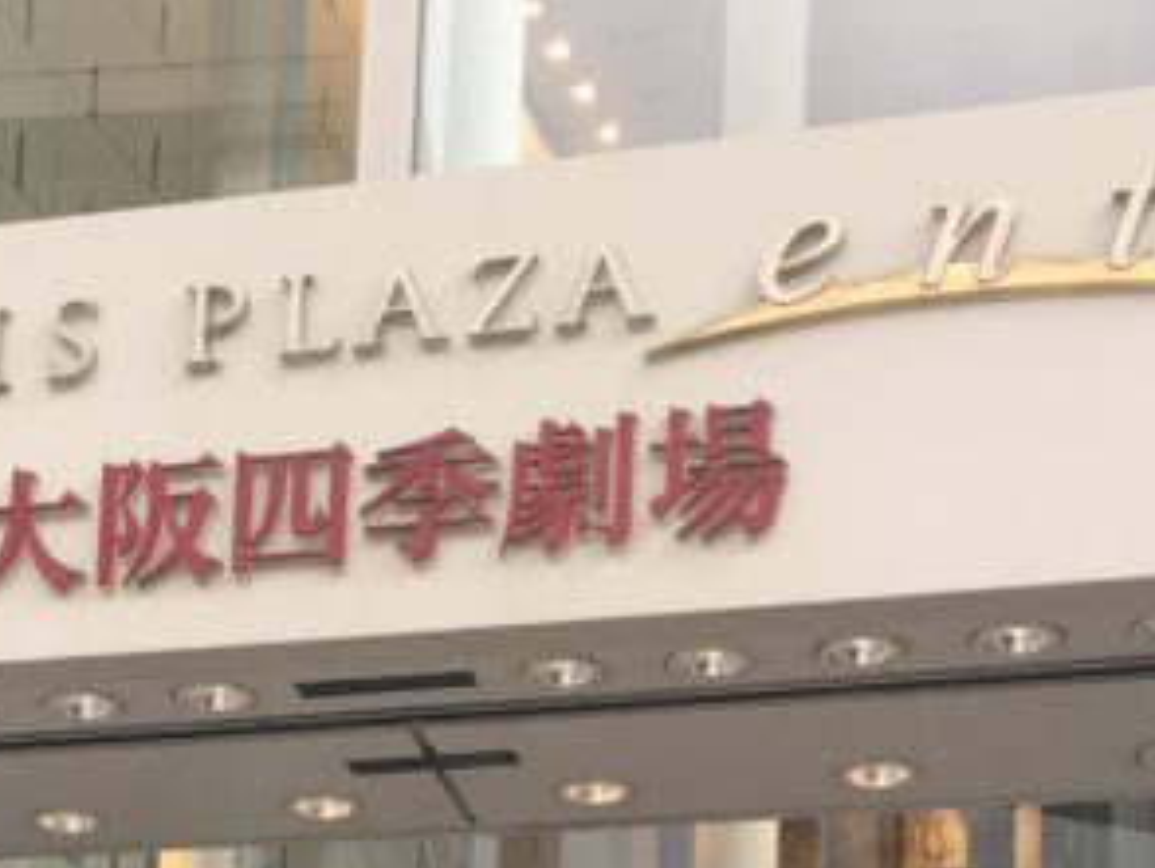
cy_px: 1438
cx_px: 67
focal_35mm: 101
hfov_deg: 19.0
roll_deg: -2.5
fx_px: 3373
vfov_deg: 13.5
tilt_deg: +8.8
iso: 40
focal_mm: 4.15
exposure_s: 1/120
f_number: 2.2
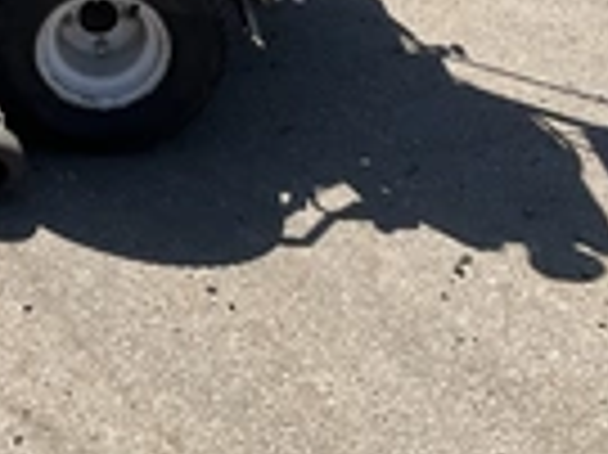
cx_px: 0
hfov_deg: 21.9
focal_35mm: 86
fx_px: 1509
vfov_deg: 16.3
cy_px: -126
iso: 25
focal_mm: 3
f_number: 1.8
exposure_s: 1/1626
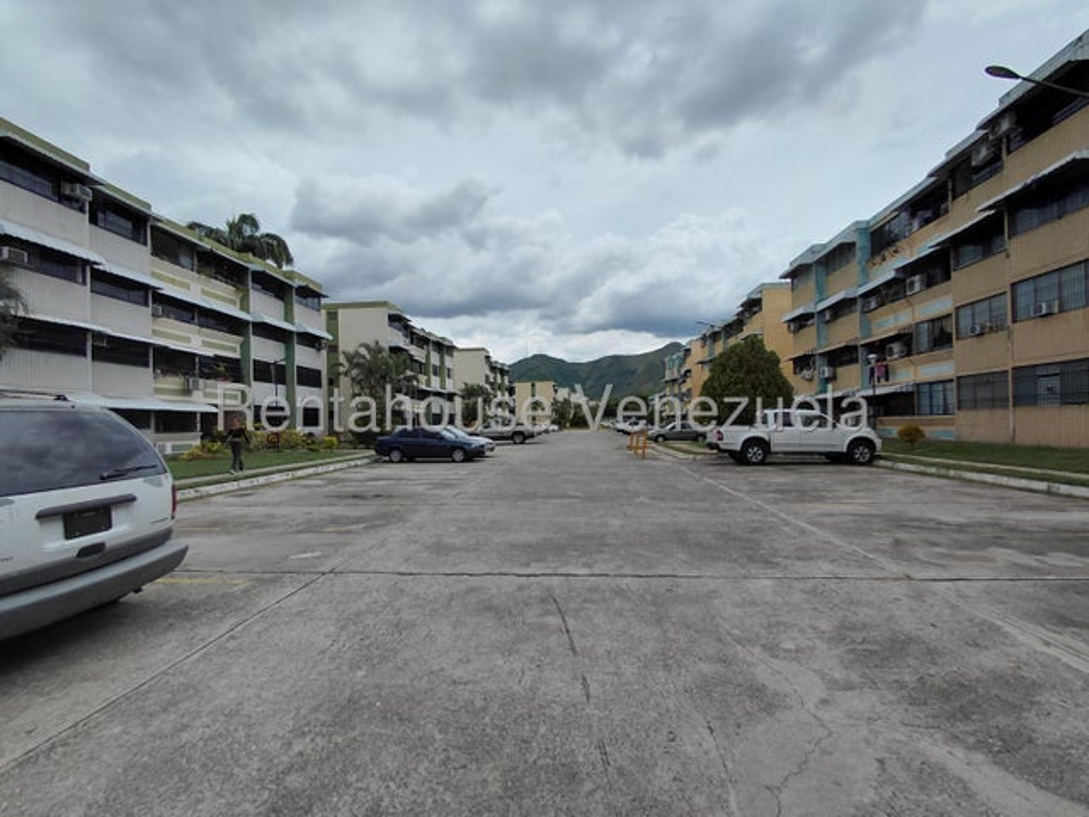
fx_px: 503
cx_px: 544
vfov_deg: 78.1
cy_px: 408
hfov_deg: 94.5
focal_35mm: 16
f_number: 2.2
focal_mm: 1.64
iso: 40
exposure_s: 1/3128
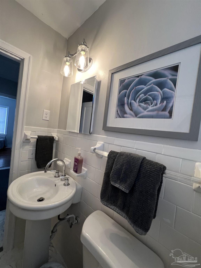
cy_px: 134
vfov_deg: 106.2
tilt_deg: -1.5
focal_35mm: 13
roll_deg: -6.8
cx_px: 100
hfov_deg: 89.9
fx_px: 101
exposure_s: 1/60
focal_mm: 1.57
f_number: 1.8
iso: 160
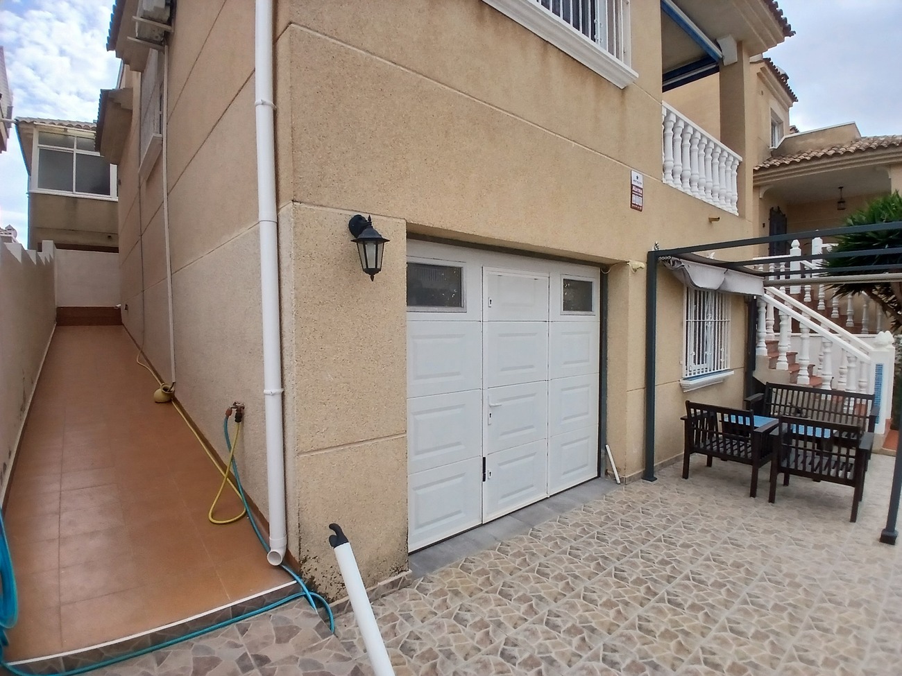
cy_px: 338
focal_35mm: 17
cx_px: 451
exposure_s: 1/833
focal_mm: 1.4
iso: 50
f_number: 2.2
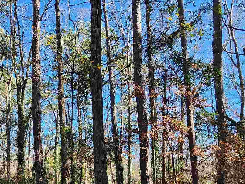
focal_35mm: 35
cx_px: -2
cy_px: 178
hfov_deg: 44.4
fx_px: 248
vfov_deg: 37.1
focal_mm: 2.2
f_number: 2.2
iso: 50
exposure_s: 1/352
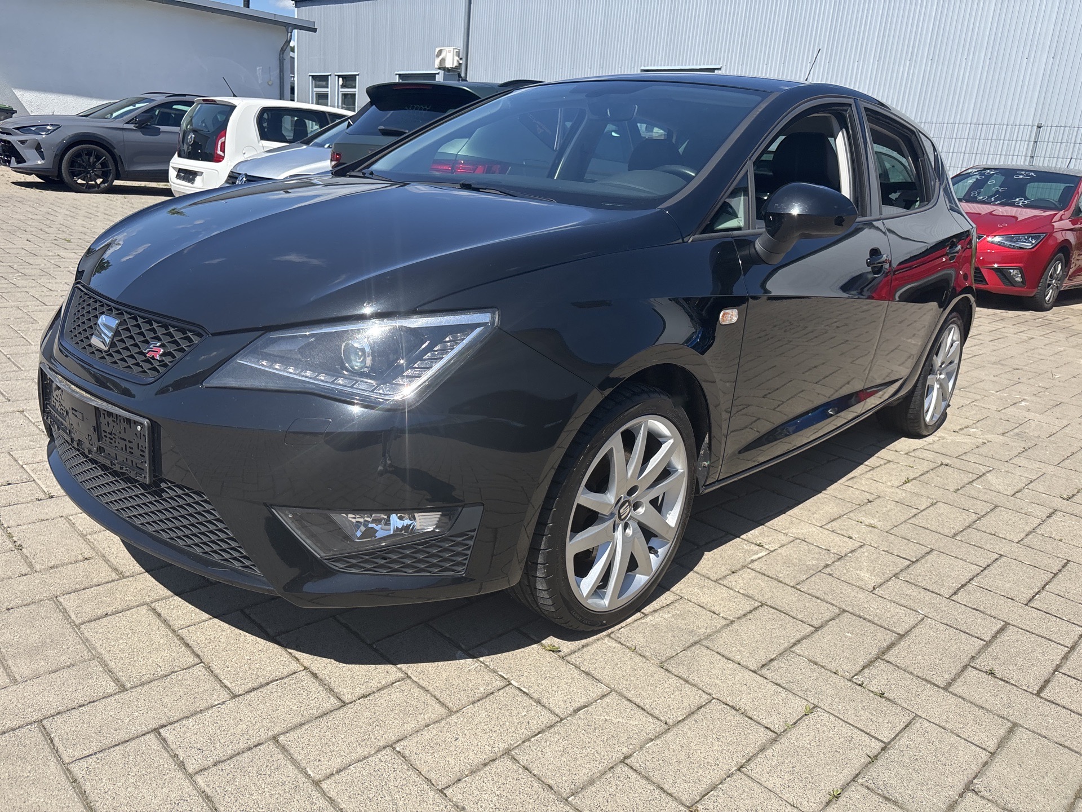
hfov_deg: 67.3
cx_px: 541
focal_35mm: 26
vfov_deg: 53.1
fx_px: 813
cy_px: 406
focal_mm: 5.96
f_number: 1.6
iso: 50
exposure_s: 1/2342
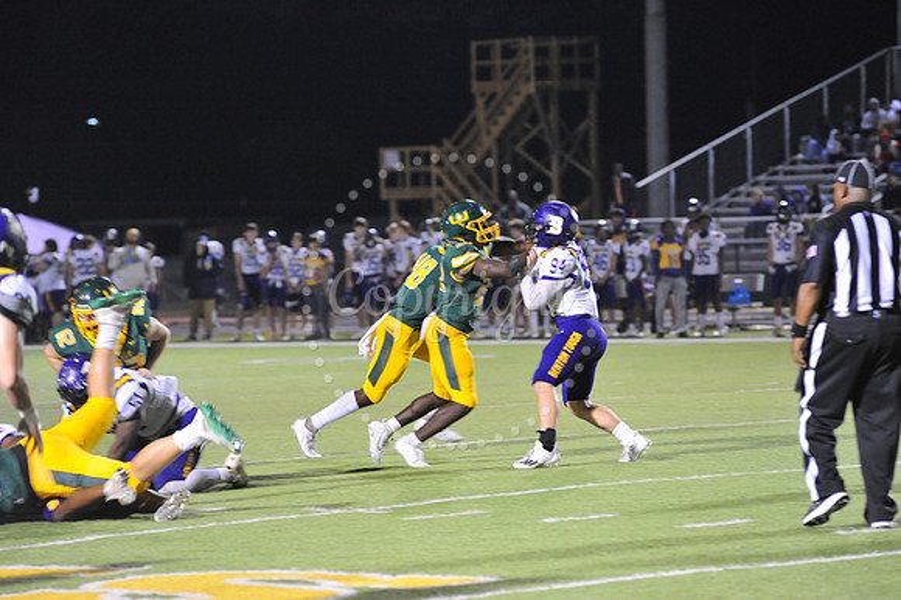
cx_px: 450
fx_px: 5003
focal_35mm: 200
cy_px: 300
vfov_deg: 6.9
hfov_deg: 10.3
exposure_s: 1/160
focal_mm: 200
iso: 4000
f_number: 4
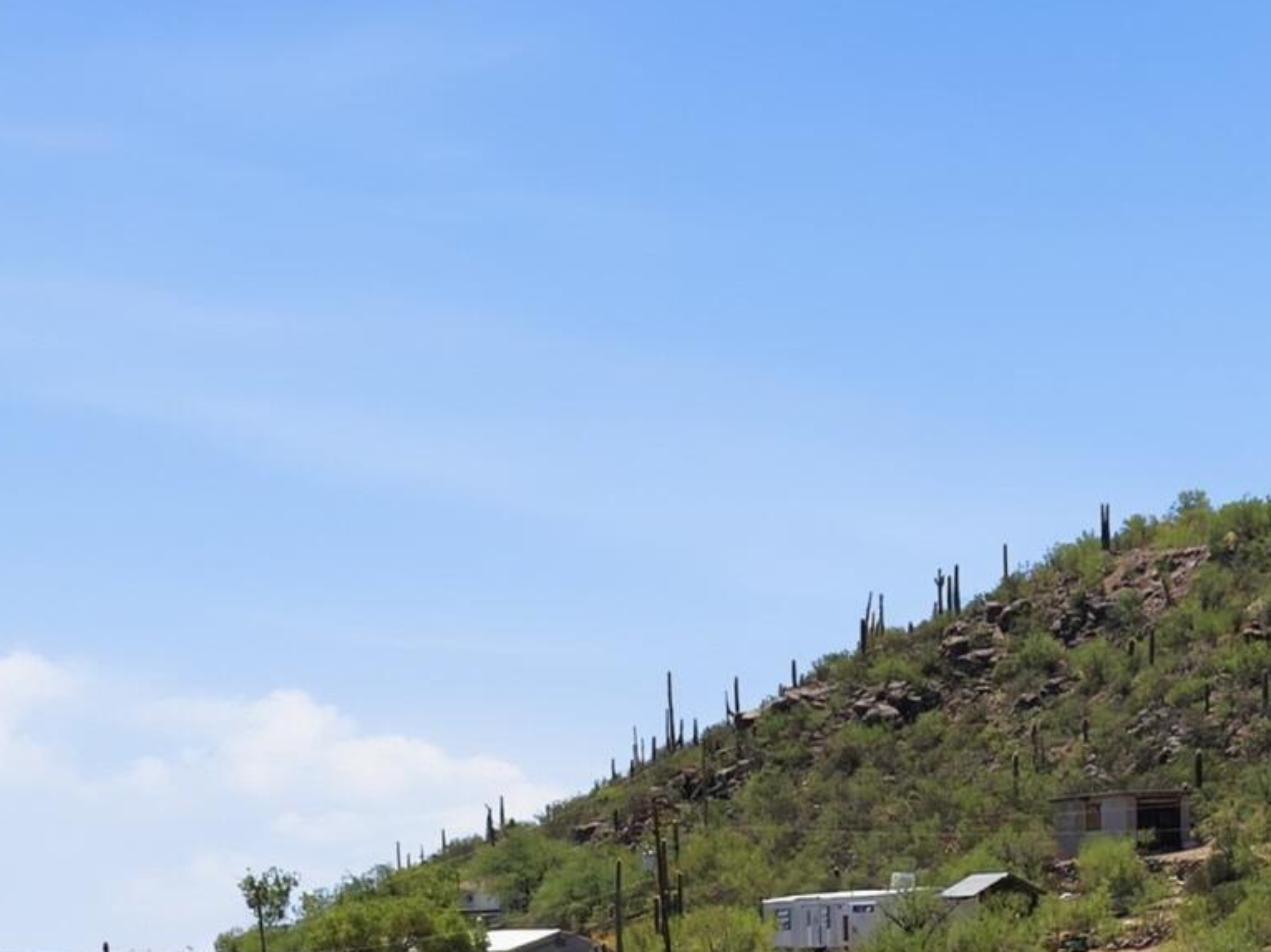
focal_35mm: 94
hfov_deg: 20.6
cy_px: 1604
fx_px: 3450
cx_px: 1007
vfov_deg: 14.2
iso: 130
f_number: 1.8
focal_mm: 8.7
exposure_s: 1/5000
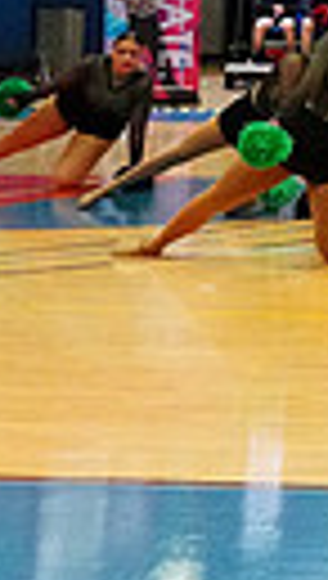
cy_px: -70
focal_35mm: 165
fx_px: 2540
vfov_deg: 12.8
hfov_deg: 6.4
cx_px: 1159
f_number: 4
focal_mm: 35
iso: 20000
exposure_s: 1/1000
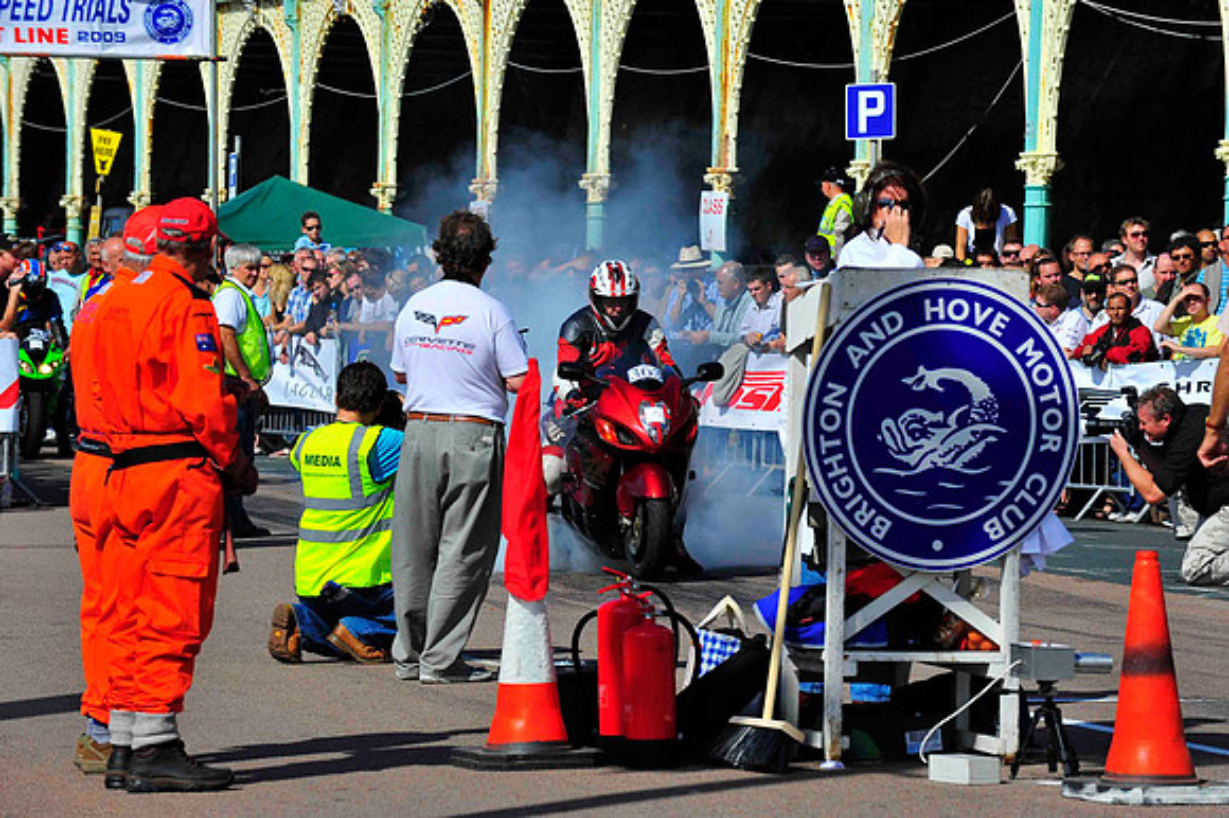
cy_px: 409
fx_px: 6824
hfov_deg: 10.3
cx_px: 614
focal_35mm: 200
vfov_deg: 6.9
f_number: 10
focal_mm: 200
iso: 400
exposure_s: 1/1250
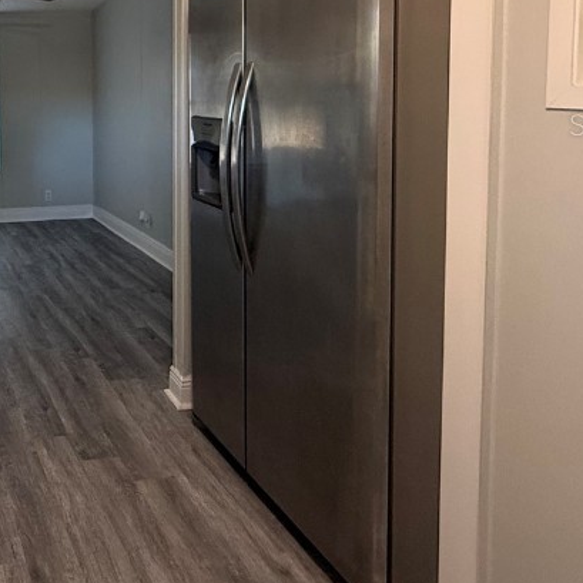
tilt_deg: -2.8
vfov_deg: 49.7
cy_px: 124
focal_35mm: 31
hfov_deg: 43.4
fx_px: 591
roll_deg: +1.6
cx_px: -26
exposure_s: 1/60
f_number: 2.2
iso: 200
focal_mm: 2.22
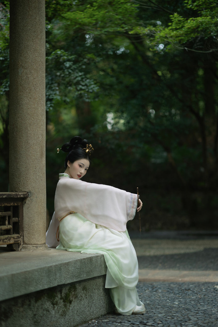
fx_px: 772
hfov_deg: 16.1
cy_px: 164
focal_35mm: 85
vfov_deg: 23.9
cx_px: 109
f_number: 1.8
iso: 400
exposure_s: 1/160
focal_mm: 85
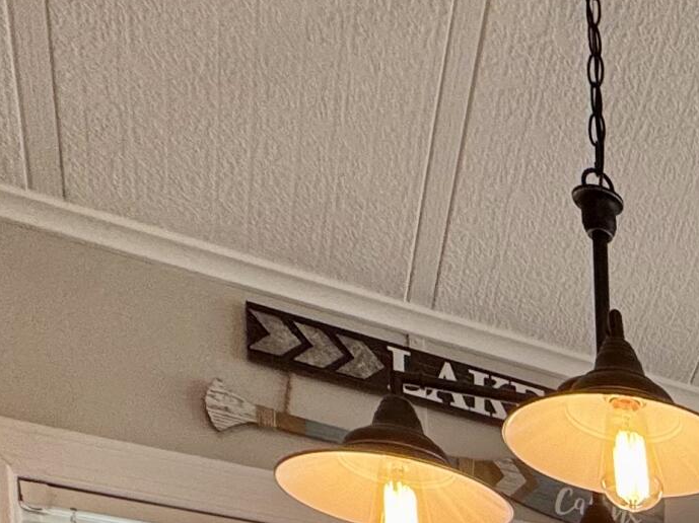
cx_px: 1129
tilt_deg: -4.2
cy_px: 1048
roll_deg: -0.2
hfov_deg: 23.3
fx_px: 1231
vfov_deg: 17.3
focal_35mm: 61
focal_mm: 2.22
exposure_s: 1/120
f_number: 2.2
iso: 80
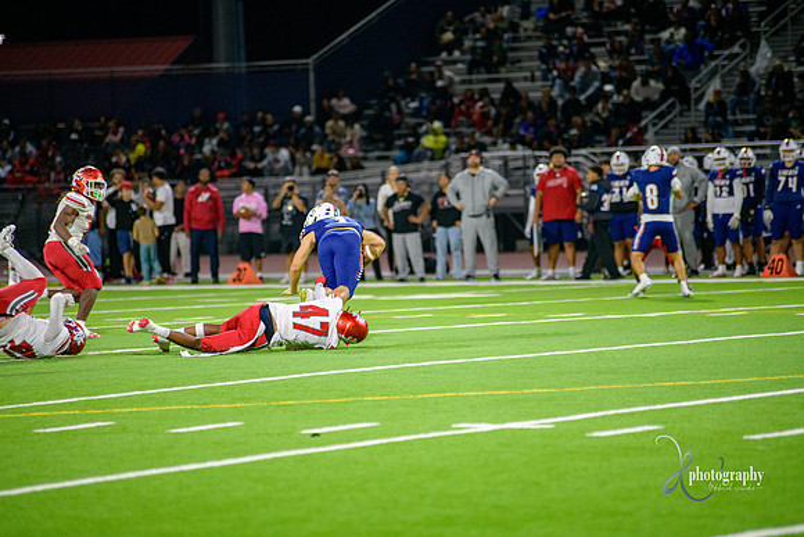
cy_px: 268
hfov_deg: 10.3
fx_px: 4468
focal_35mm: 200
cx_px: 402
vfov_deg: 6.9
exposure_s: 1/320
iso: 2000
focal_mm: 200
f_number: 2.8
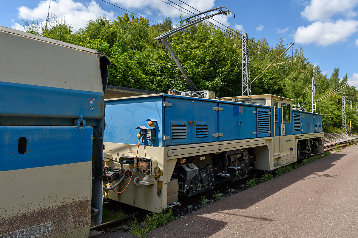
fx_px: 239
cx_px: 179
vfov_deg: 53.1
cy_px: 119
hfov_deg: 73.7
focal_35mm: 24
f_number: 9
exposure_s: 1/640
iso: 200
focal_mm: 16
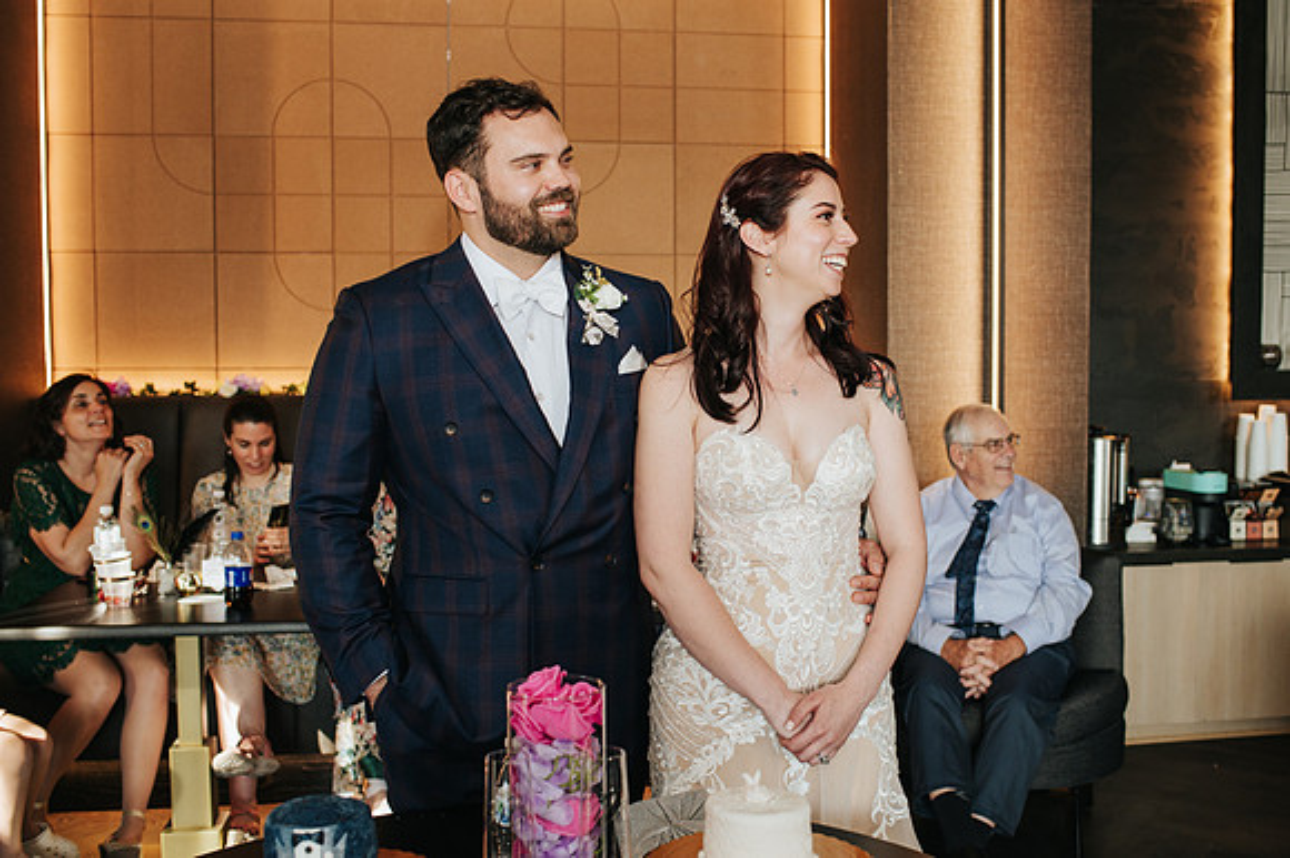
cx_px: 691
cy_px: 429
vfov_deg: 35.5
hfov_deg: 51.3
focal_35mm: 37
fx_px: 1343
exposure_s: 1/160
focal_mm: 35
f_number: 3.5
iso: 720
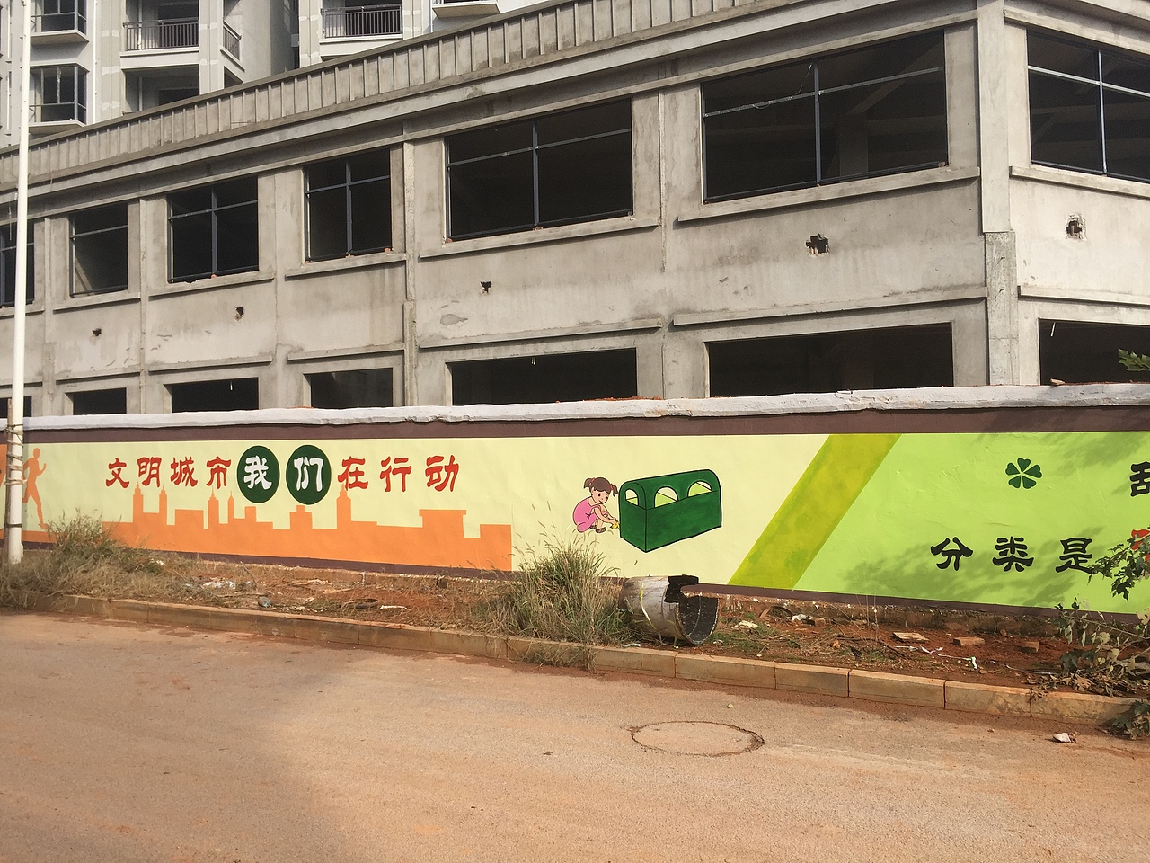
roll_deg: +0.7
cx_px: 575
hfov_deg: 61.7
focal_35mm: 29
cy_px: 432
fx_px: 963
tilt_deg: +1.2
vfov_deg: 48.2
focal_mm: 4.15
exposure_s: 1/1522
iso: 32
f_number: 2.2
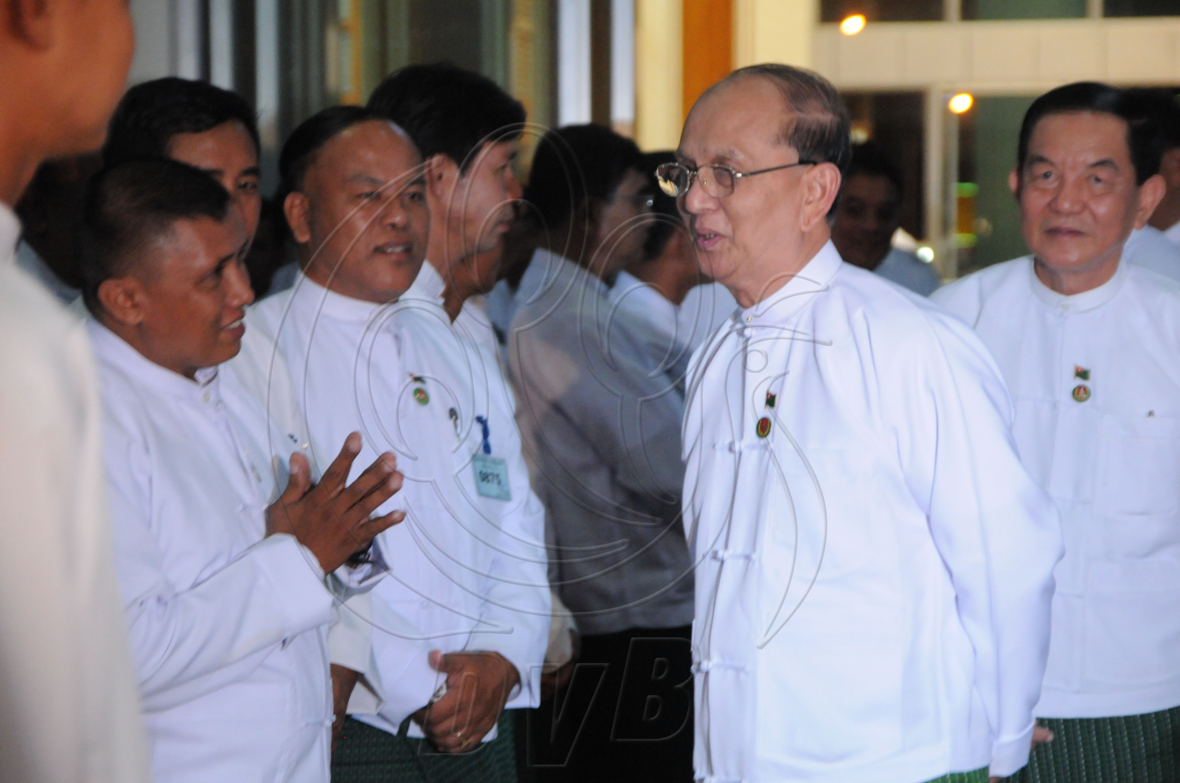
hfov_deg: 14.0
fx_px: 4812
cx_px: 590
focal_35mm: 147
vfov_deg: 9.3
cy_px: 392
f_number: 5.6
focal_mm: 98
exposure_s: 1/25
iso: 2500
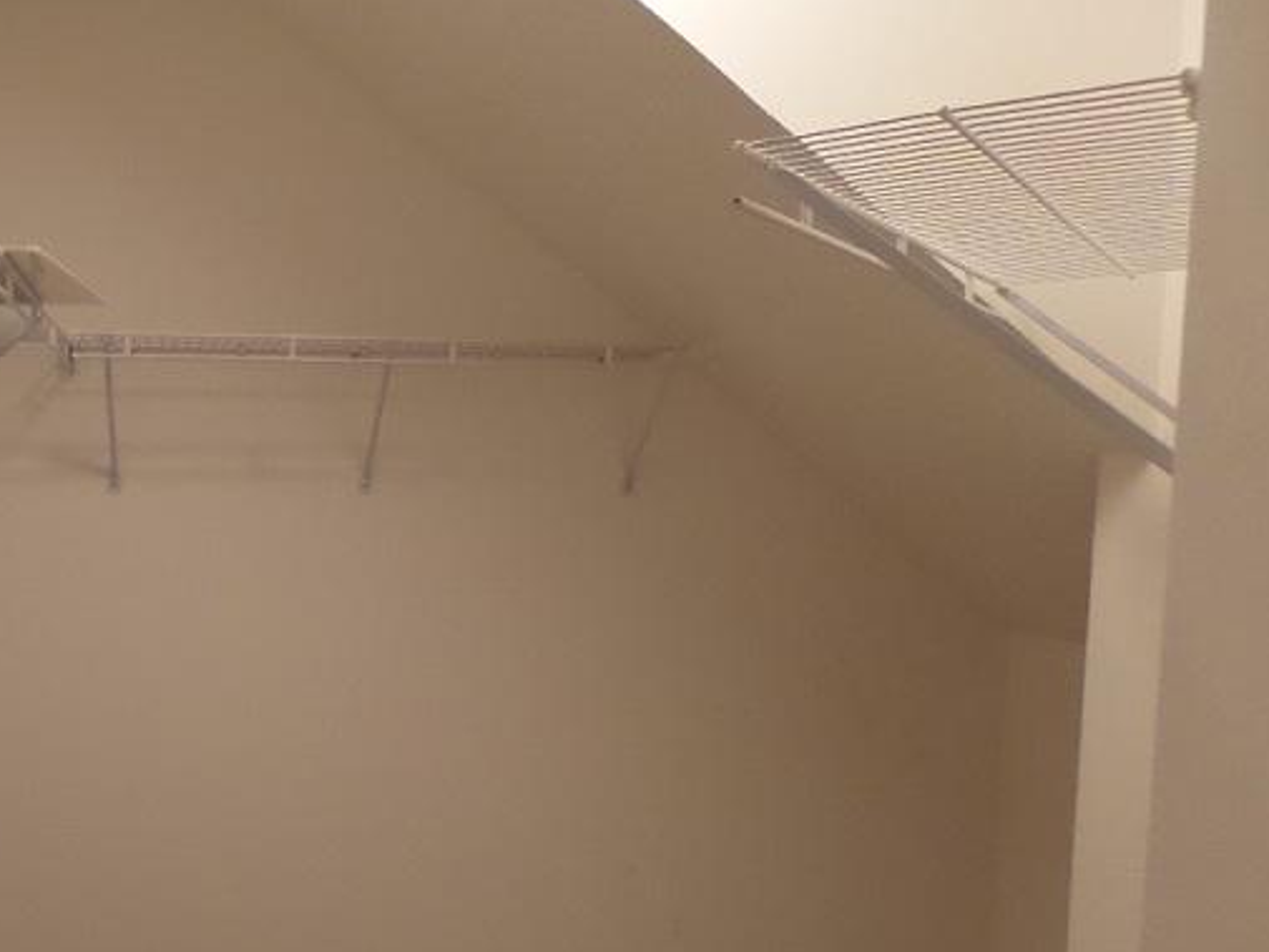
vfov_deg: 40.3
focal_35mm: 35
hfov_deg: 50.5
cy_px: 618
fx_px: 1283
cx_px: 322
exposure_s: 1/30
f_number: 2.8
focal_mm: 4.1
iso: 500
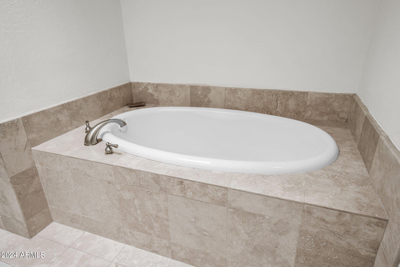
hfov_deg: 81.2
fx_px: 233
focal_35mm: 21
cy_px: 134
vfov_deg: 59.5
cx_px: 200
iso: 100
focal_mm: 21
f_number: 4
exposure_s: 1/20
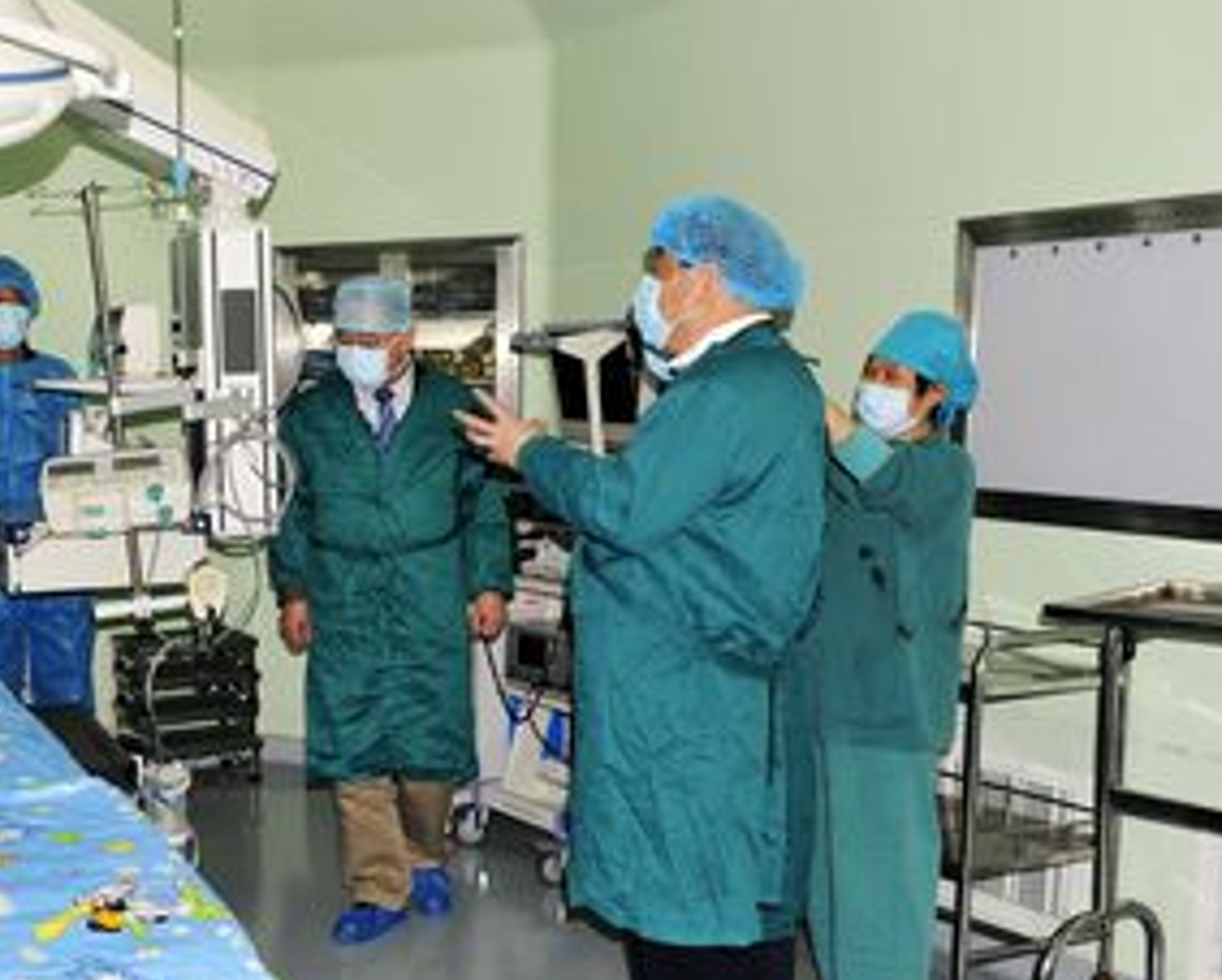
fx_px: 1738
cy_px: 585
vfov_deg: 31.4
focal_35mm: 48
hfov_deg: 36.8
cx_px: 177
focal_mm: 29
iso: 400
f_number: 5
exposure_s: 1/160
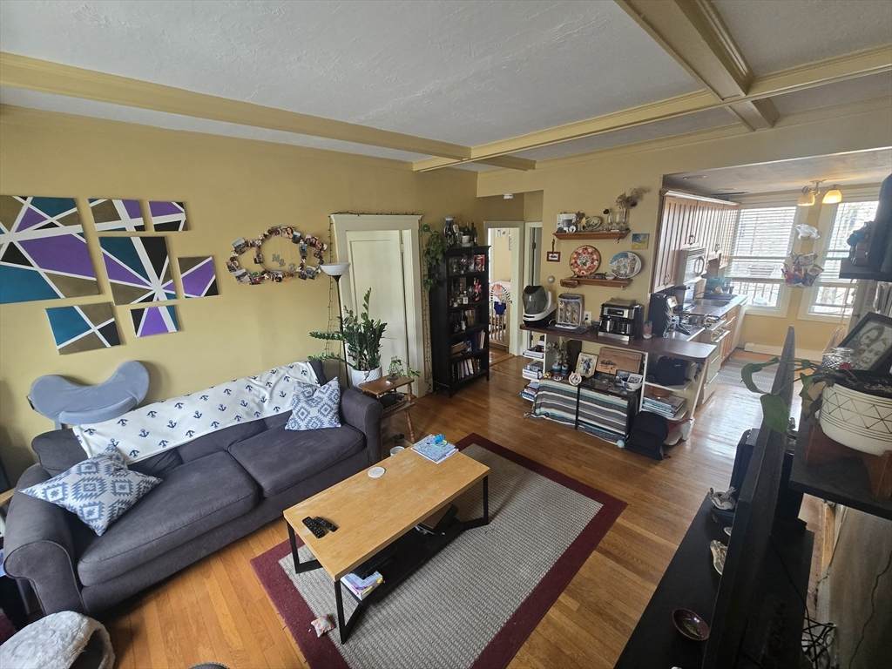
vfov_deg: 89.9
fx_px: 335
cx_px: 446
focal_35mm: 13
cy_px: 334
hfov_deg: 106.2
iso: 200
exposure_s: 1/60
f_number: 2.2
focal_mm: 2.2
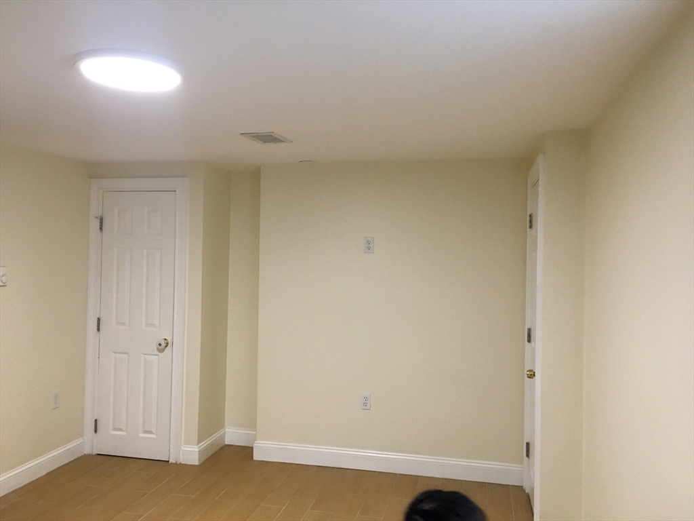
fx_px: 581
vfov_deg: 48.2
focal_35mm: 29
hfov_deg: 61.7
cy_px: 260
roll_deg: -2.4
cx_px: 347
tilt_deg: +2.2
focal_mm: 4.15
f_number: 2.2
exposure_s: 1/30
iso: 125
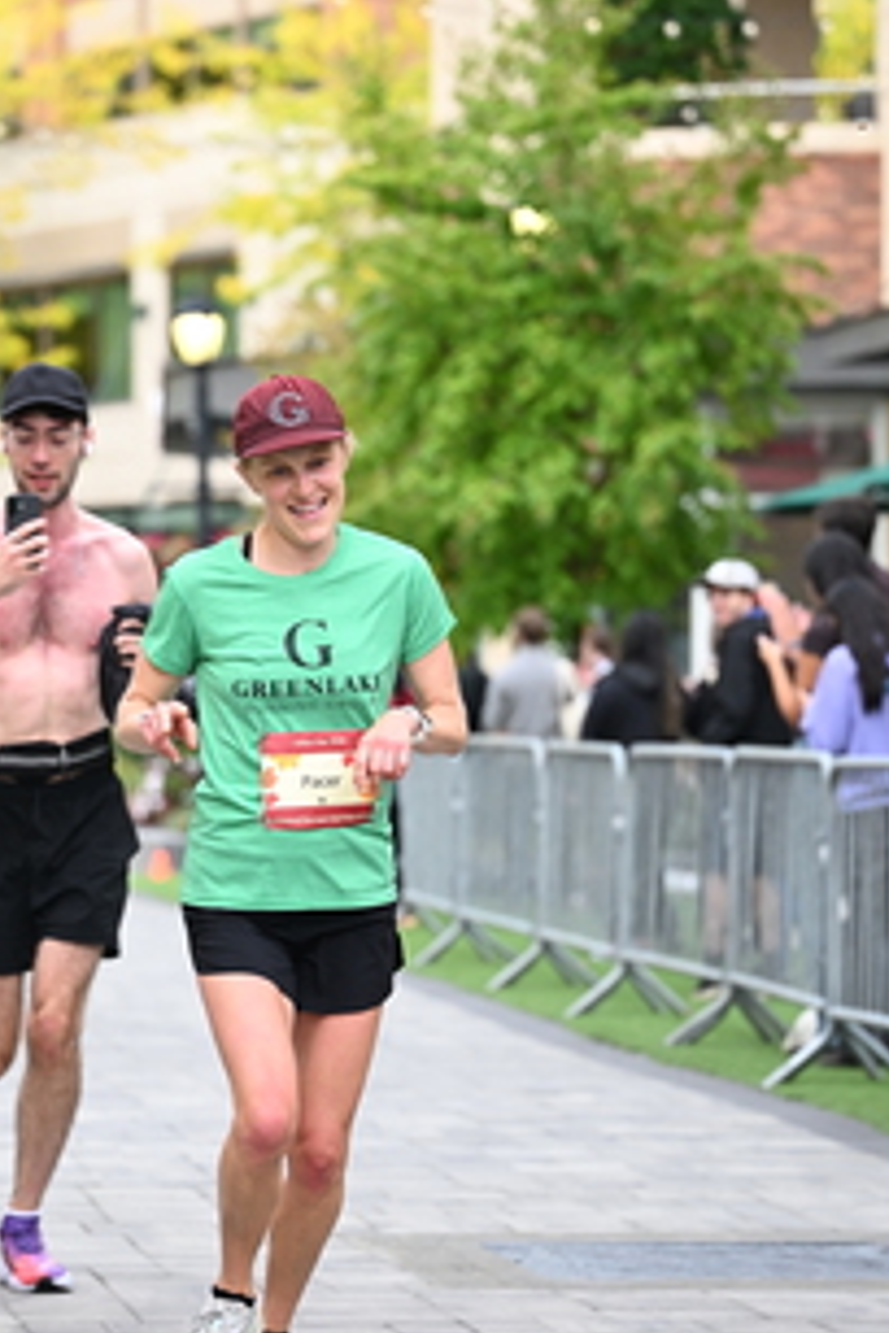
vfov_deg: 12.3
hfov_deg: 8.2
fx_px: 6185
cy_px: 688
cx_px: 159
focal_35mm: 167
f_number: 2.8
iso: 1000
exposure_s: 1/1600
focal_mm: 93
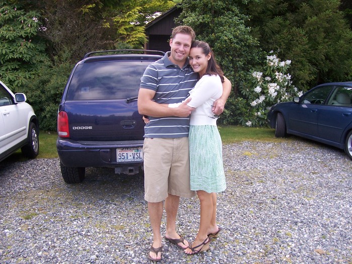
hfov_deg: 54.0
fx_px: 346
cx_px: 176
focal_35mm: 34
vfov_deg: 41.8
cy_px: 132
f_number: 2.7
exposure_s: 1/180
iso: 80
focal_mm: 5.6
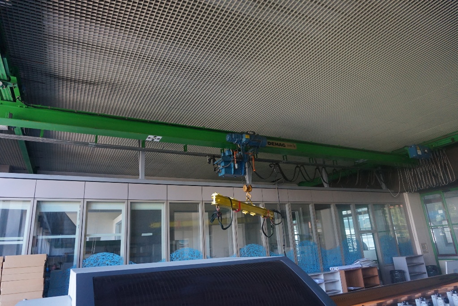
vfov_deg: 53.1
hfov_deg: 73.7
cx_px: 229
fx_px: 305
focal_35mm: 24
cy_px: 153
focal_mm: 16
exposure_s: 1/160
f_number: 4
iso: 1600
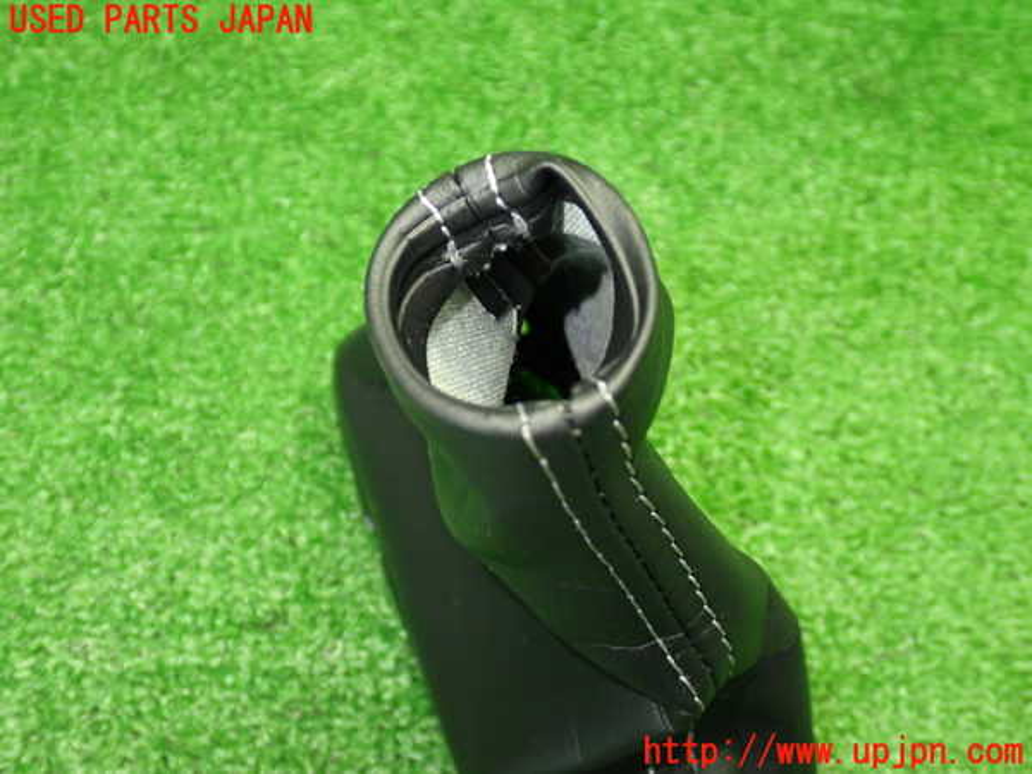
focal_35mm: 41
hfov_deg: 45.8
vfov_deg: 35.1
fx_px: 1222
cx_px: 516
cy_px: 387
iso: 500
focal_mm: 7.31
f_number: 2.8
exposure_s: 1/40
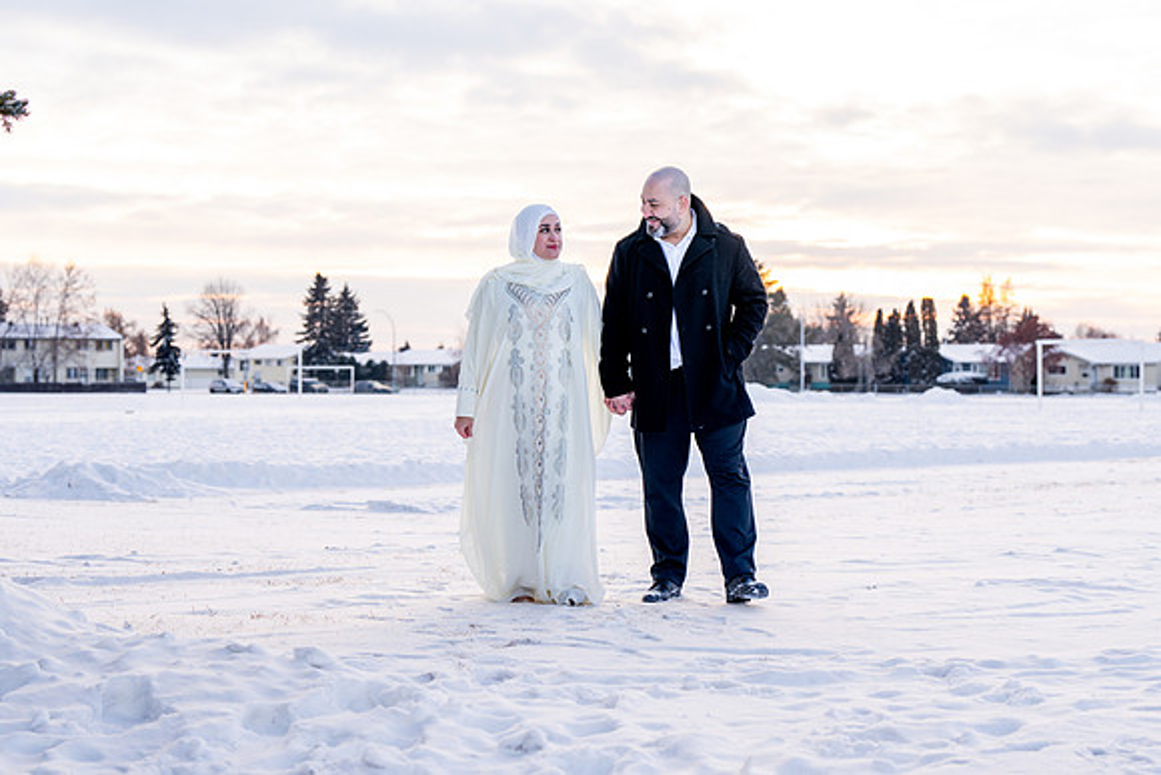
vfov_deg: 19.5
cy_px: 388
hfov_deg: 28.8
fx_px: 2258
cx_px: 580
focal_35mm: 70
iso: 100
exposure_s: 1/125
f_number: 4.5
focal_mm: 70
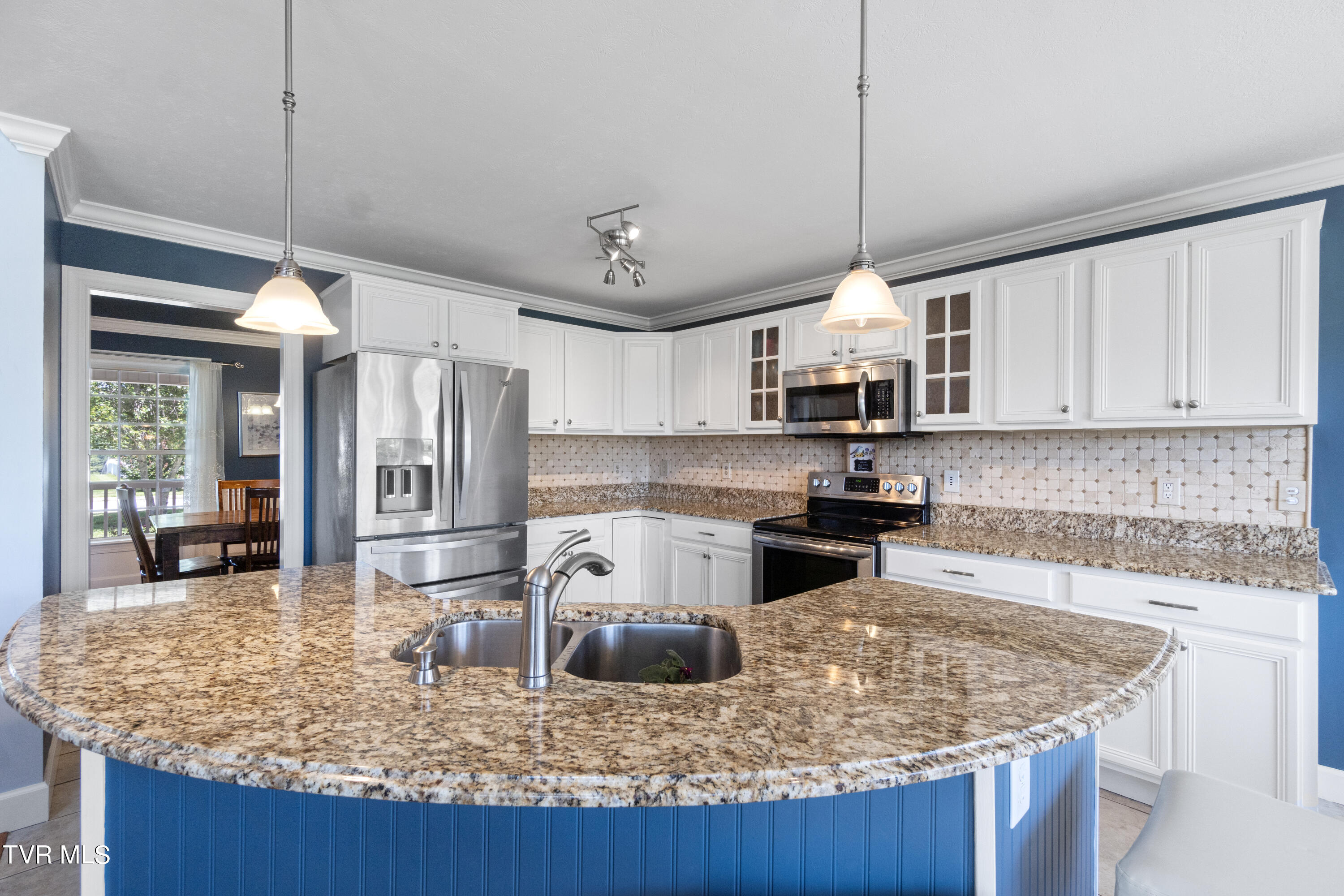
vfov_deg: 77.3
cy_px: 448
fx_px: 560
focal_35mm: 15
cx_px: 672
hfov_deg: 100.4
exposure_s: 1/25
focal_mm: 10
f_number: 9
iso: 320
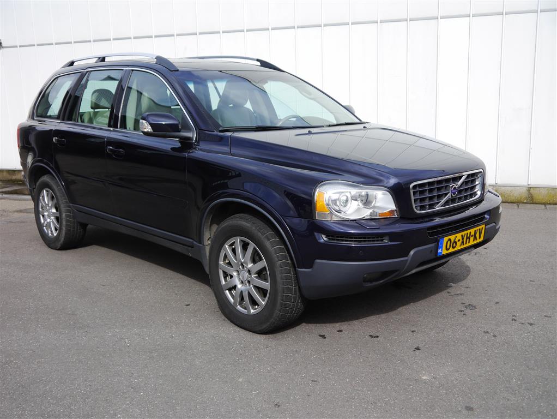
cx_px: 278
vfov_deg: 37.8
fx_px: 612
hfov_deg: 48.9
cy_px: 210
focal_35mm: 38
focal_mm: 19
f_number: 4.2
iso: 160
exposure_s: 1/800
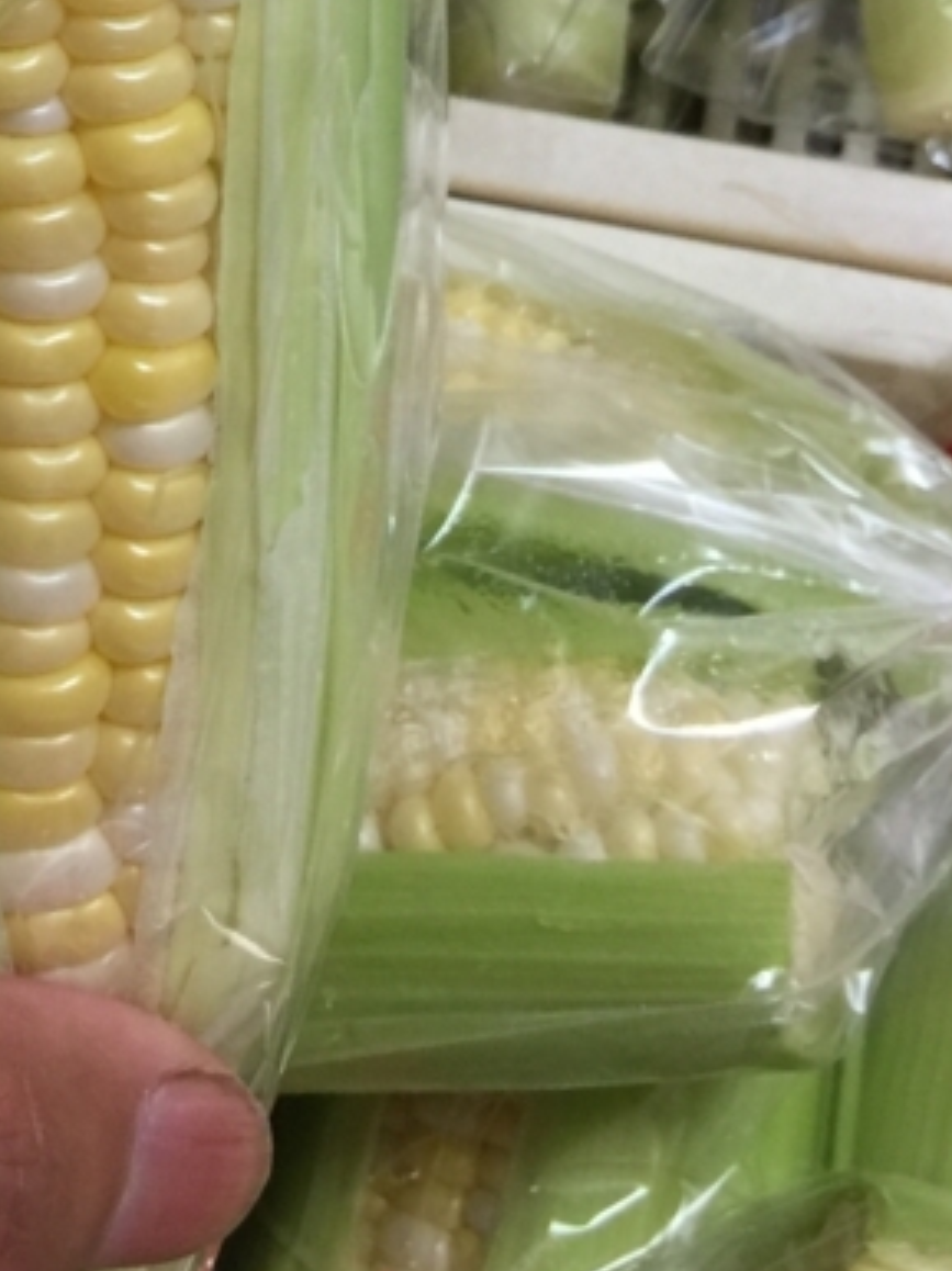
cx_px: 66
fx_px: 2827
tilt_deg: -68.9
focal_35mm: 77
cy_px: -207
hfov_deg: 18.7
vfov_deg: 23.4
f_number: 2.2
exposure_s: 1/15
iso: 40
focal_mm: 4.15
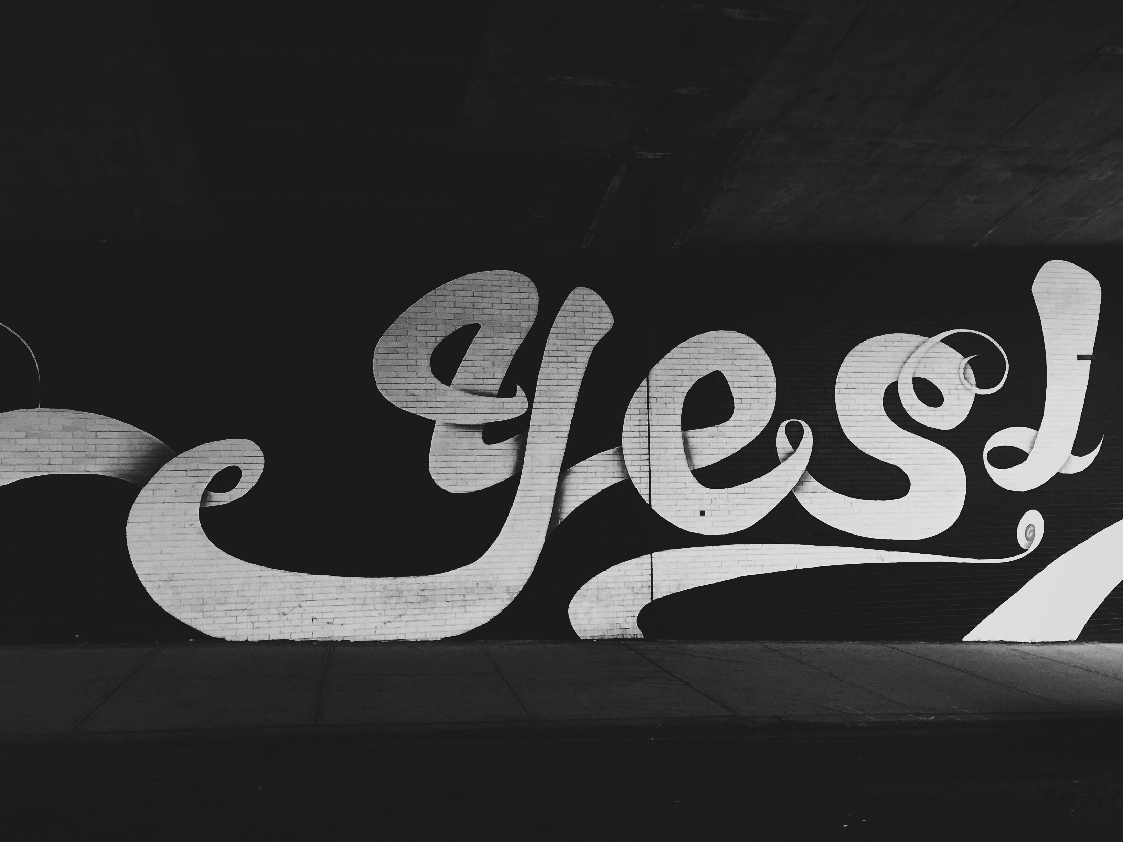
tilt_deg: +5.3
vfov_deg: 48.2
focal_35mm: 29
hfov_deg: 61.7
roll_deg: -0.6
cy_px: 421
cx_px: 562
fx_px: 941
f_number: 2.2
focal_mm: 4.15
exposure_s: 1/8
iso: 125
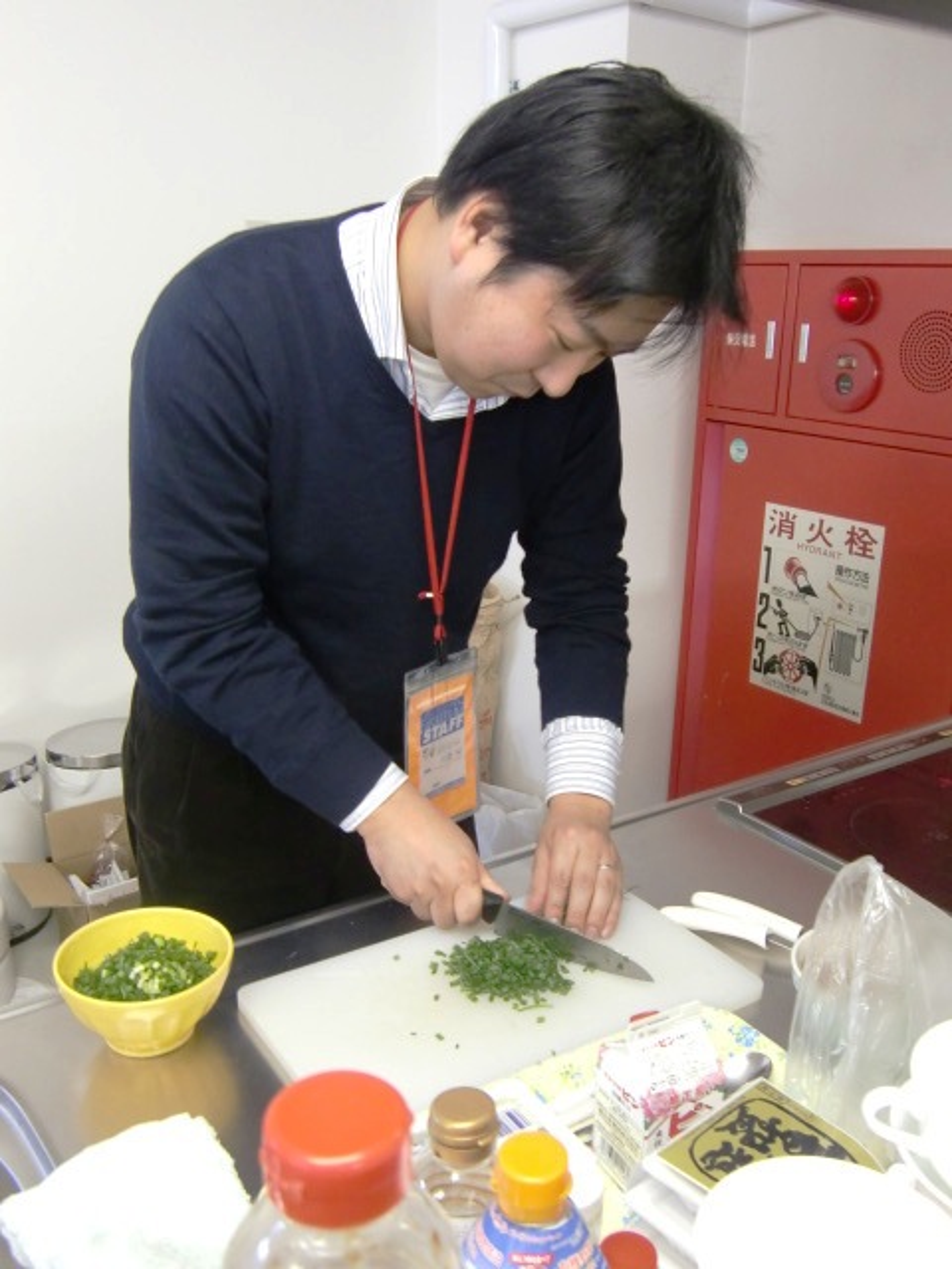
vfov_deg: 55.4
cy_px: 634
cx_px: 476
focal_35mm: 33
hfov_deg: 42.9
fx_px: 1210
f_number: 2.7
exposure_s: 1/30
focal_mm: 5.8
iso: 400
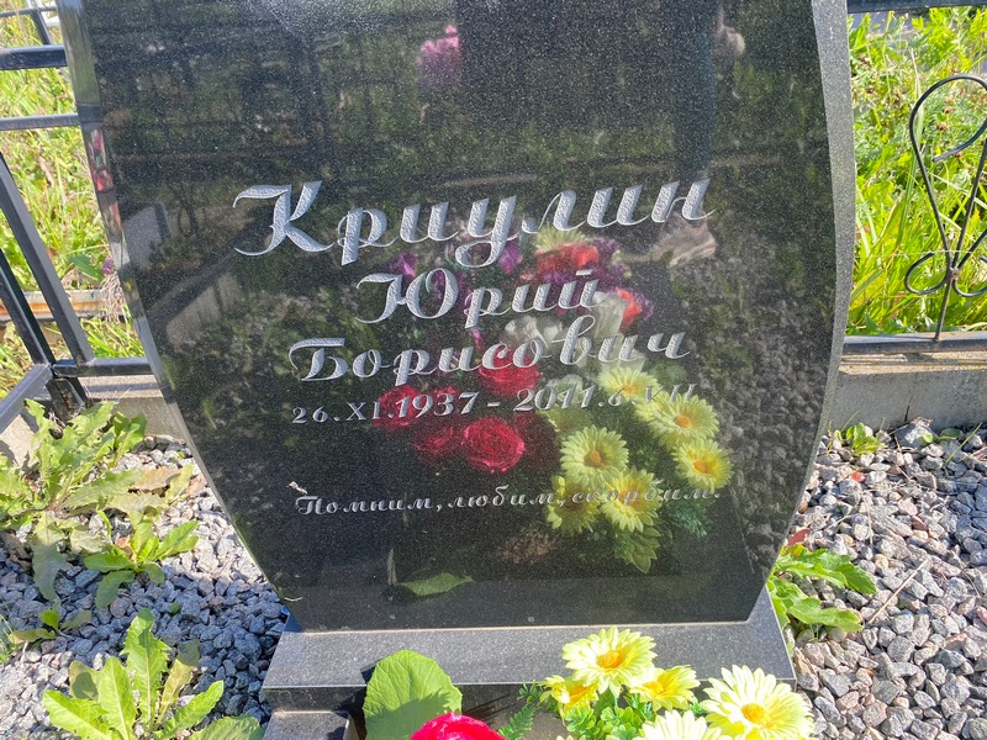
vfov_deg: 53.1
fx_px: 741
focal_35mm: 26
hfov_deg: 67.3
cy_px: 370
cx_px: 494
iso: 32
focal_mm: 4.25
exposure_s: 1/493
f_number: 1.8
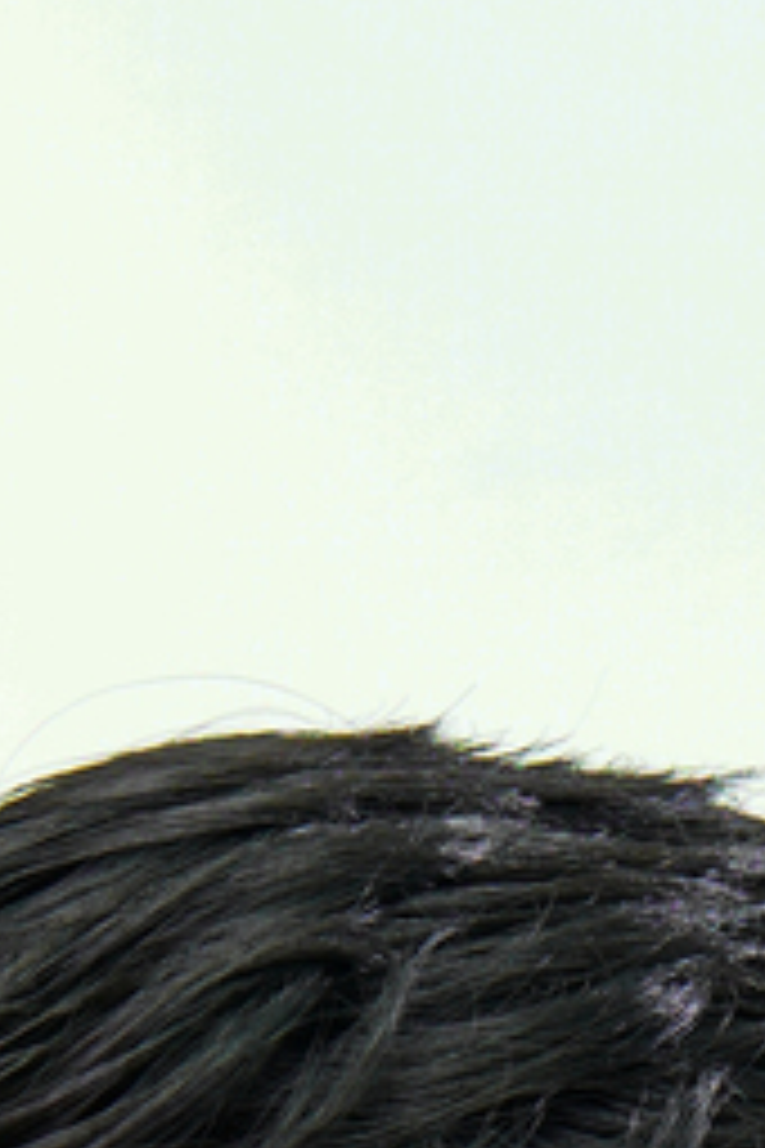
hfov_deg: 2.5
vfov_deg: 3.7
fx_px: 17402
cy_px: 3003
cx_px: 446
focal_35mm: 546
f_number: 5.6
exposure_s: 1/125
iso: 100
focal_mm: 70
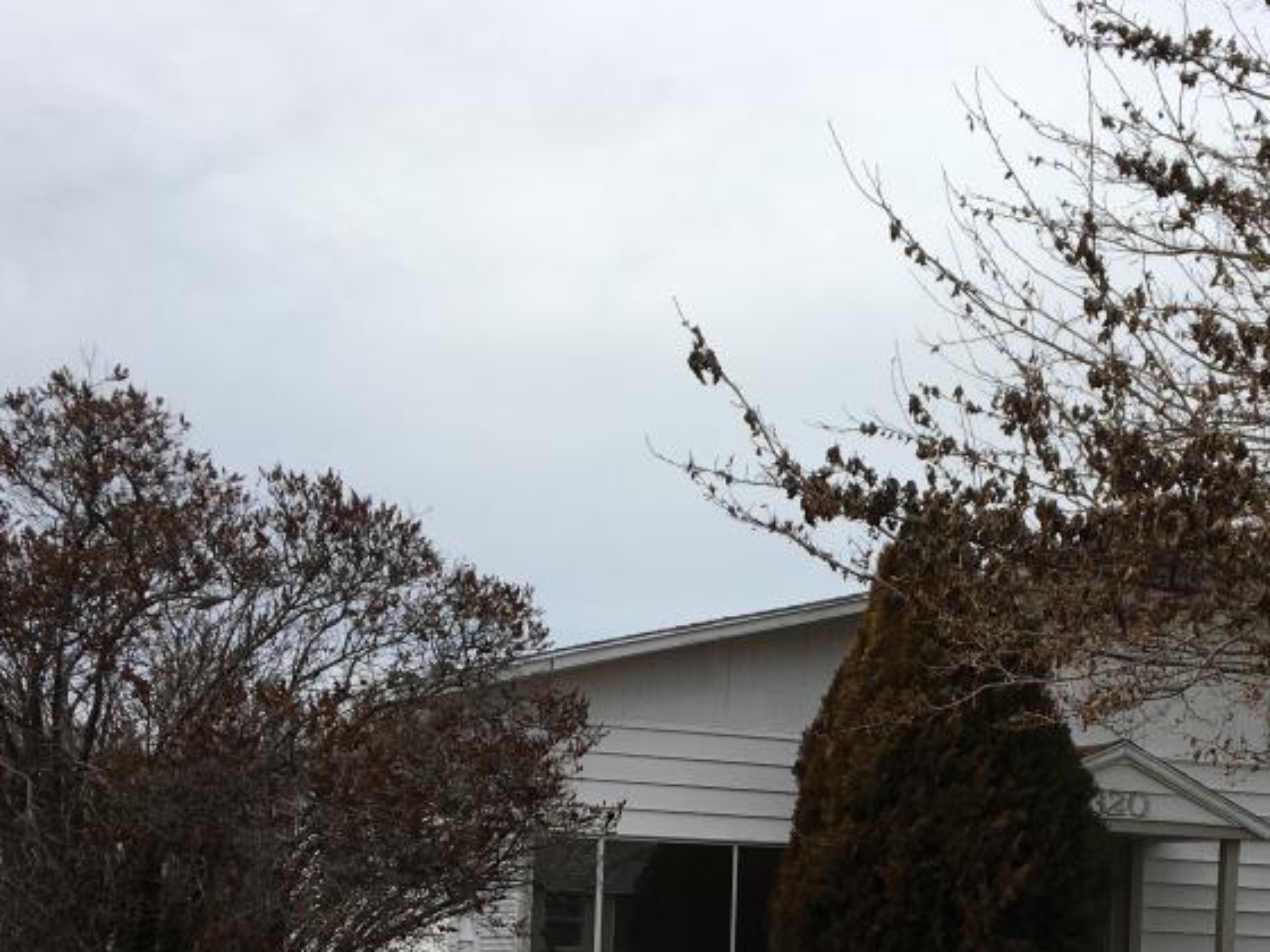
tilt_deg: +0.9
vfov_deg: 26.6
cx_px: 912
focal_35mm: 53
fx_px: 1944
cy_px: 864
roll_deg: -3.3
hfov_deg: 35.6
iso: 25
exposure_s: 1/818
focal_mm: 4.15
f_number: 2.2
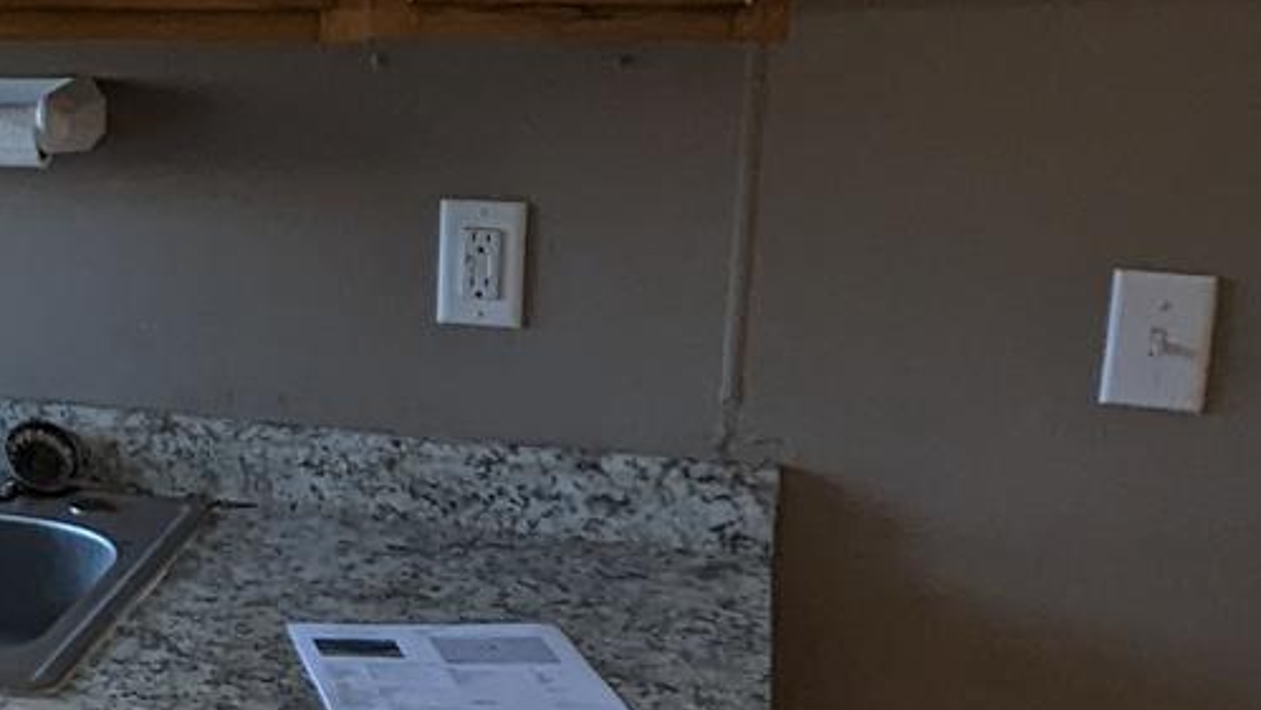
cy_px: 195
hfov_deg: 30.1
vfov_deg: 20.6
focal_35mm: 58
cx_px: -298
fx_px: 1940
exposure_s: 1/92.4
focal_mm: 1.95
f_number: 2.2
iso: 204
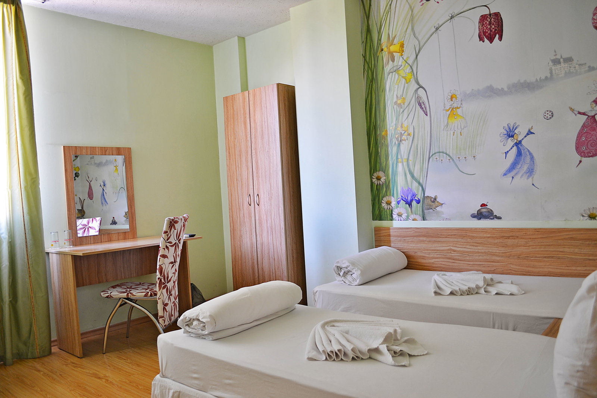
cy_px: 199
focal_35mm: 27
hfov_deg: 67.4
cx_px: 298
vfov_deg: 47.9
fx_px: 448
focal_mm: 18
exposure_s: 1/3
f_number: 3.5
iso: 100
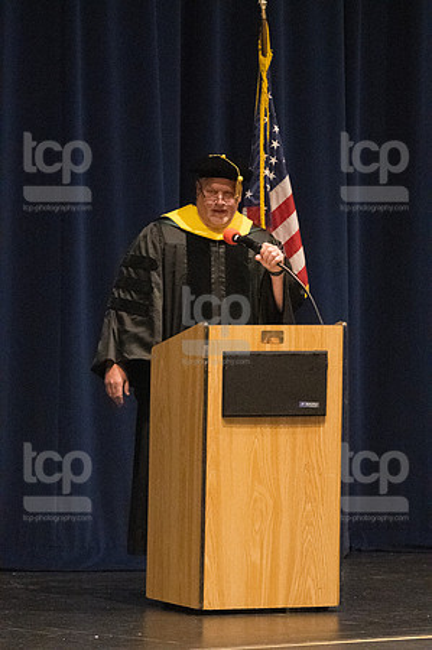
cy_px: 325
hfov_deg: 5.0
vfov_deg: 7.4
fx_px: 4997
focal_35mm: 277
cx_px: 216
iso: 8000
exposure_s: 1/250
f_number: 4.5
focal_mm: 185
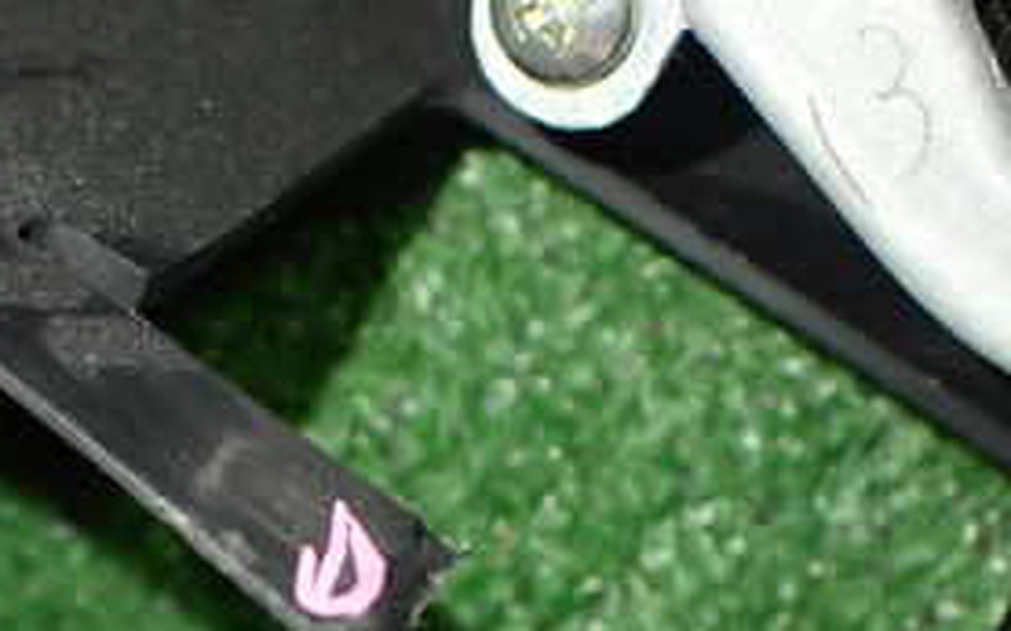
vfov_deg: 18.2
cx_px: 354
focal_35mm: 69
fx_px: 1901
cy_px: 675
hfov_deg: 29.6
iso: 640
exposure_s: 1/125
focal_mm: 5.4
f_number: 2.3
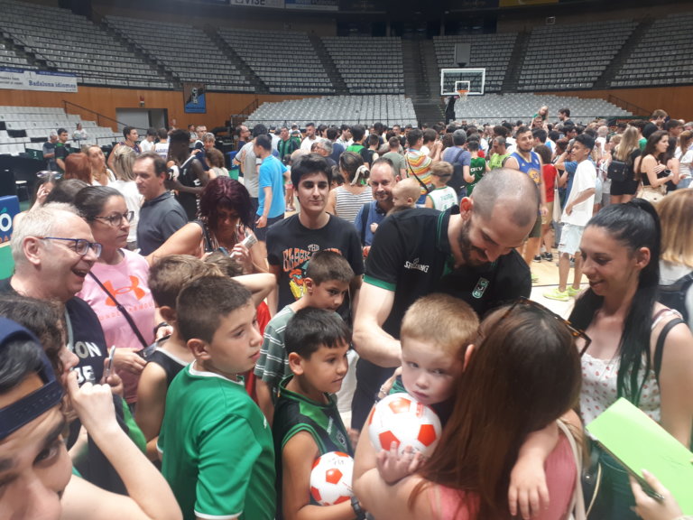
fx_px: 541
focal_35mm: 27
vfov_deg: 51.4
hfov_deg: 65.3
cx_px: 346
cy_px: 260
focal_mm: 3.6
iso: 64
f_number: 1.9
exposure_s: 1/33
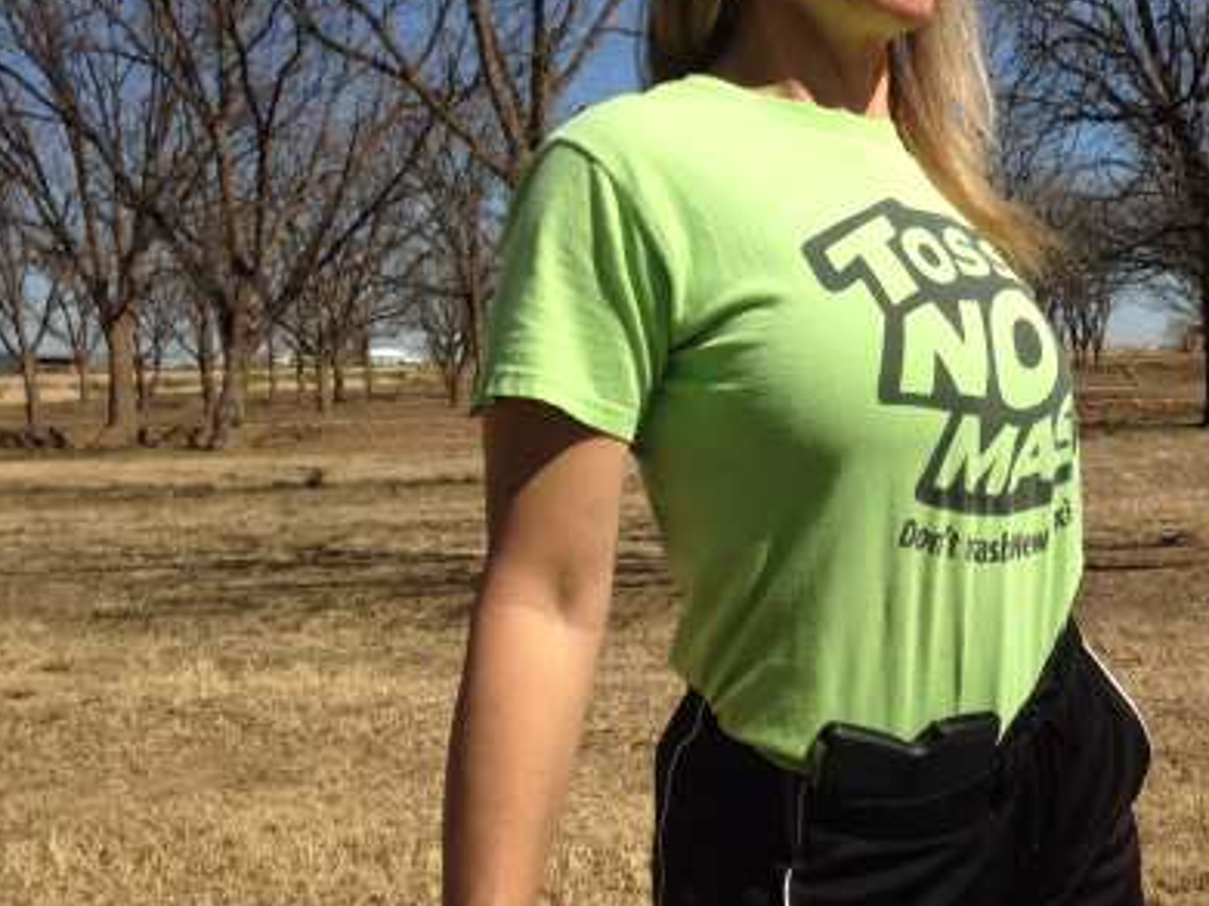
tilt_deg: -0.7
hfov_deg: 34.5
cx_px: 965
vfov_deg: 27.0
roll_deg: +1.7
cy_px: 399
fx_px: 1885
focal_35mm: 54
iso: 50
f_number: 2.4
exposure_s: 1/2584
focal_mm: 4.12
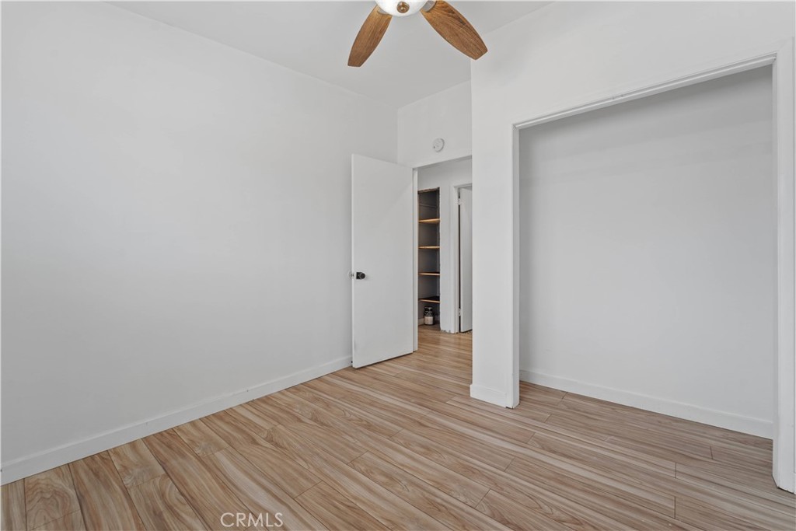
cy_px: 266
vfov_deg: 81.2
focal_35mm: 14
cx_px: 398
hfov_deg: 104.2
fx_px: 310
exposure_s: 1/13
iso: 400
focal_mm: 14
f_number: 9
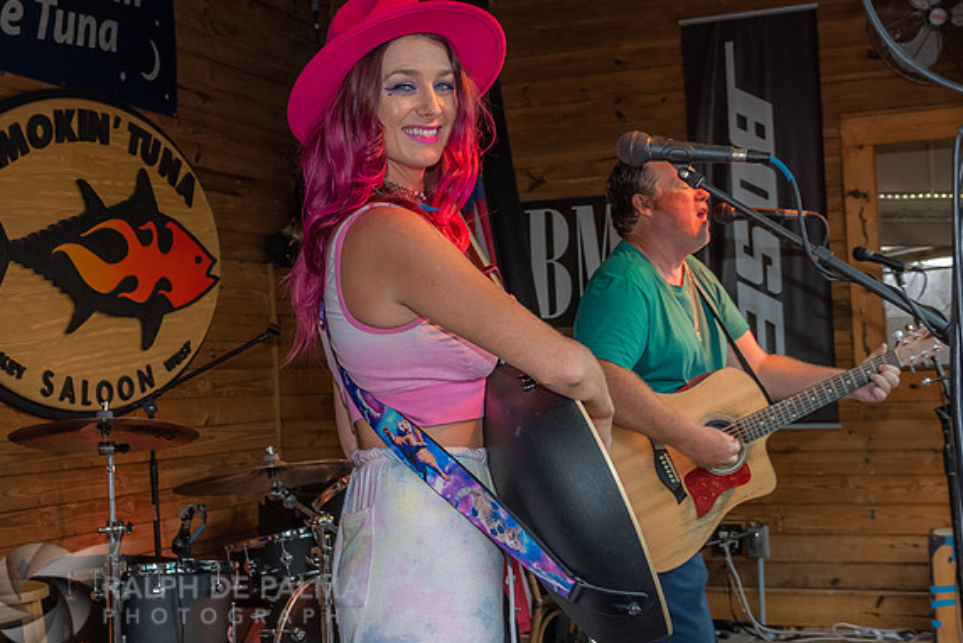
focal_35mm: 58
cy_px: 269
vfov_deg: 23.4
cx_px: 391
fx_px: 1552
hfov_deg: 34.4
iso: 800
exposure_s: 1/160
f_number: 5.6
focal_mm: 27
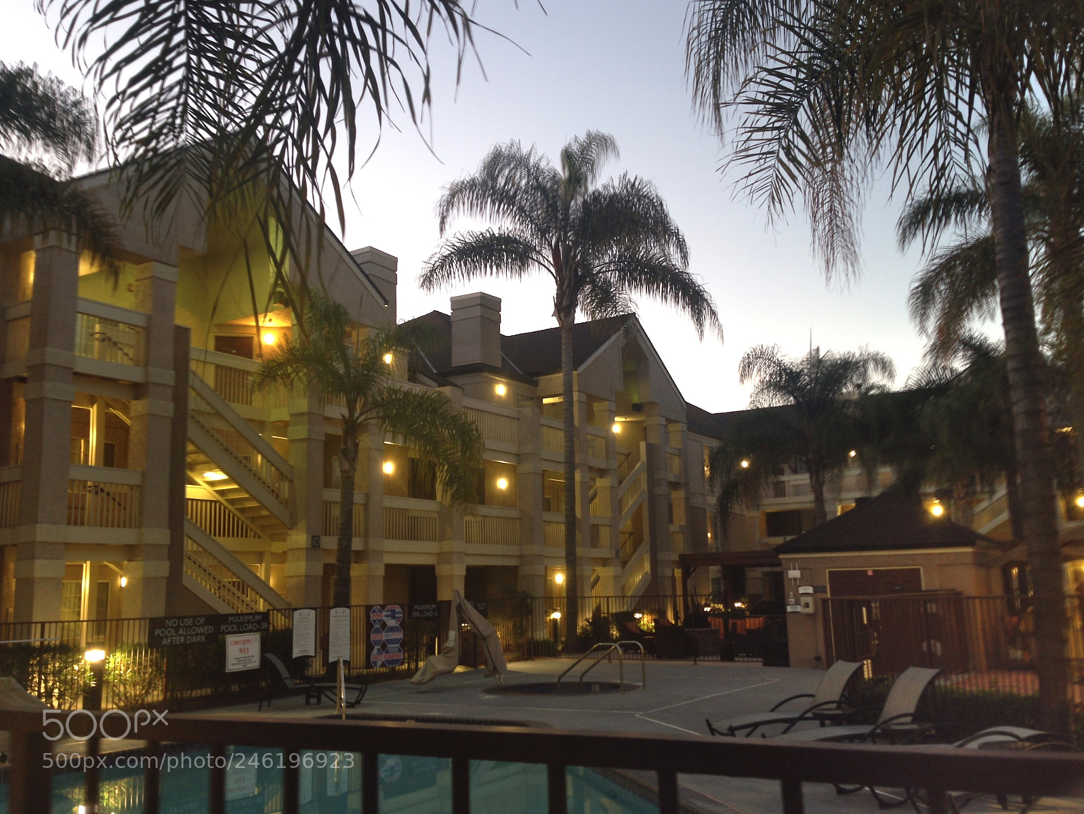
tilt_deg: +11.0
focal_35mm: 33
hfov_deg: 55.3
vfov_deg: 43.0
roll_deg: +1.3
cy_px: 407
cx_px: 542
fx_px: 1034
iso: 500
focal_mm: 4.12
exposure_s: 1/12
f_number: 2.4
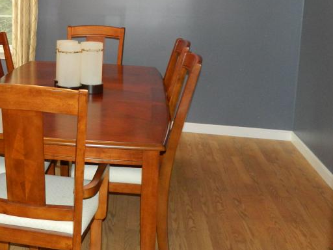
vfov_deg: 28.6
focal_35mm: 50
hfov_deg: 35.4
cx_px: 20
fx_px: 481
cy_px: 55
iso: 200
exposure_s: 1/30
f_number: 3.1
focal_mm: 4.5
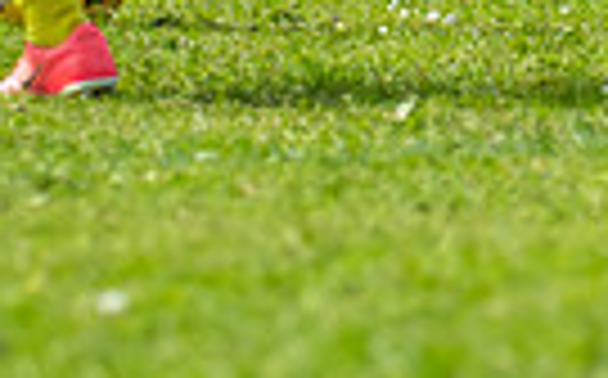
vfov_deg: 1.6
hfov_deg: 2.6
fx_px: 13620
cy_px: -457
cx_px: 707
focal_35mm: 823
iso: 250
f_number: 3.2
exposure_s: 1/2500
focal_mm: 125
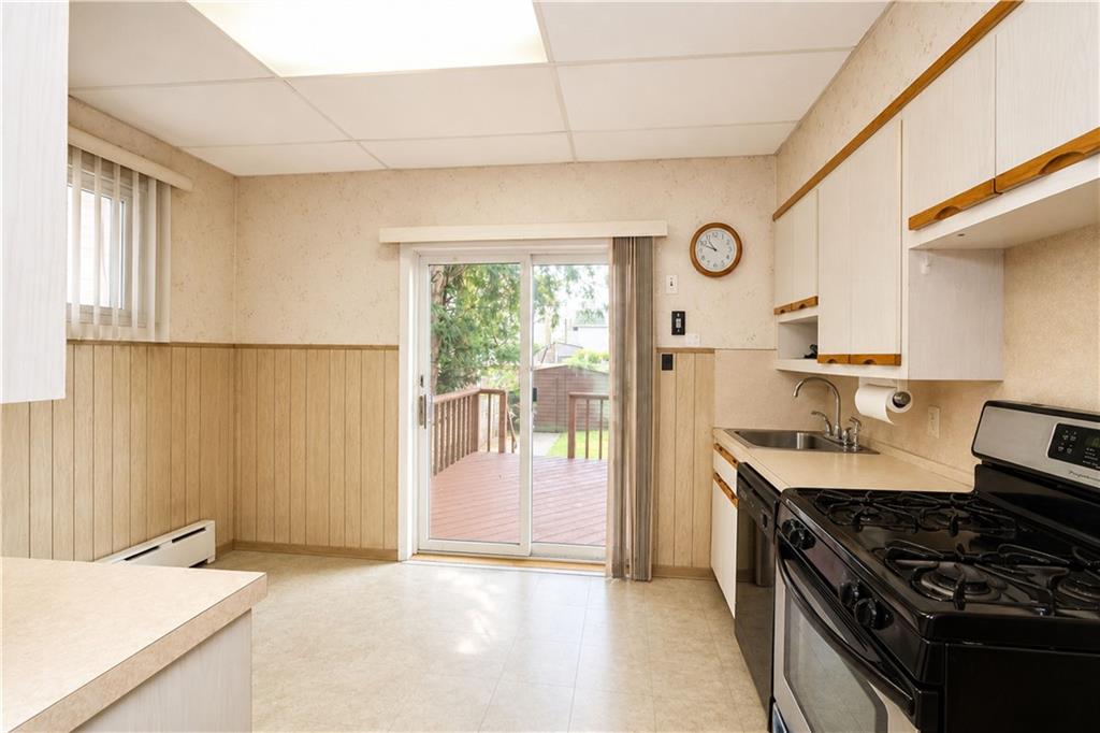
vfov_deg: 77.3
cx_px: 550
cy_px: 366
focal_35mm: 15
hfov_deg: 100.4
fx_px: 458
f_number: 9
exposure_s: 1/60
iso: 1600
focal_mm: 10
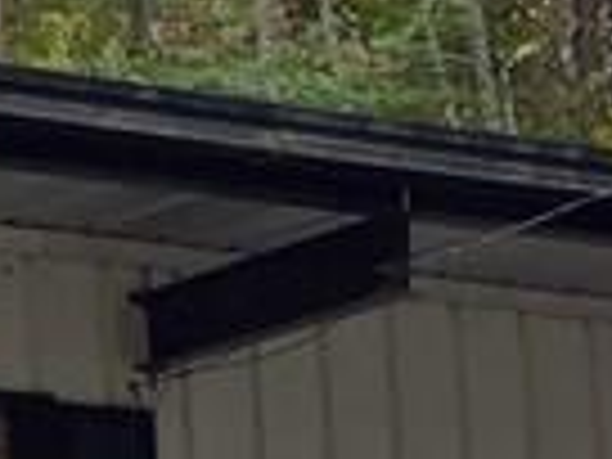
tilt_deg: +11.4
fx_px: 3872
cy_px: 680
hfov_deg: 8.7
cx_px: -418
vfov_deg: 6.7
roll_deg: +0.7
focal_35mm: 219
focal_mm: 4.15
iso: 32
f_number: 2.2
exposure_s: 1/284
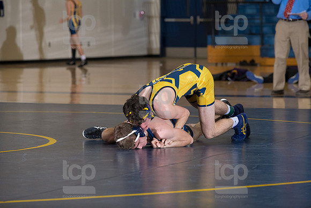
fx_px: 1685
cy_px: 104
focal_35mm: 195
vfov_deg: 7.0
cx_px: 156
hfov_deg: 10.5
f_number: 5.6
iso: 1250
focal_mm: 195
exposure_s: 1/250
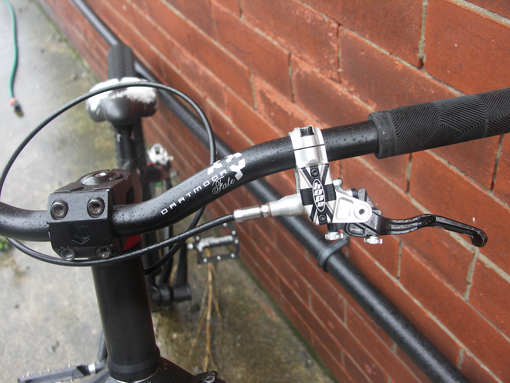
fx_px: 530
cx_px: 255
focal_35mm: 36
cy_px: 192
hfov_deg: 51.4
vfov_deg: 39.7
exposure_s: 1/50
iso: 50
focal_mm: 9.4
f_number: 2.8
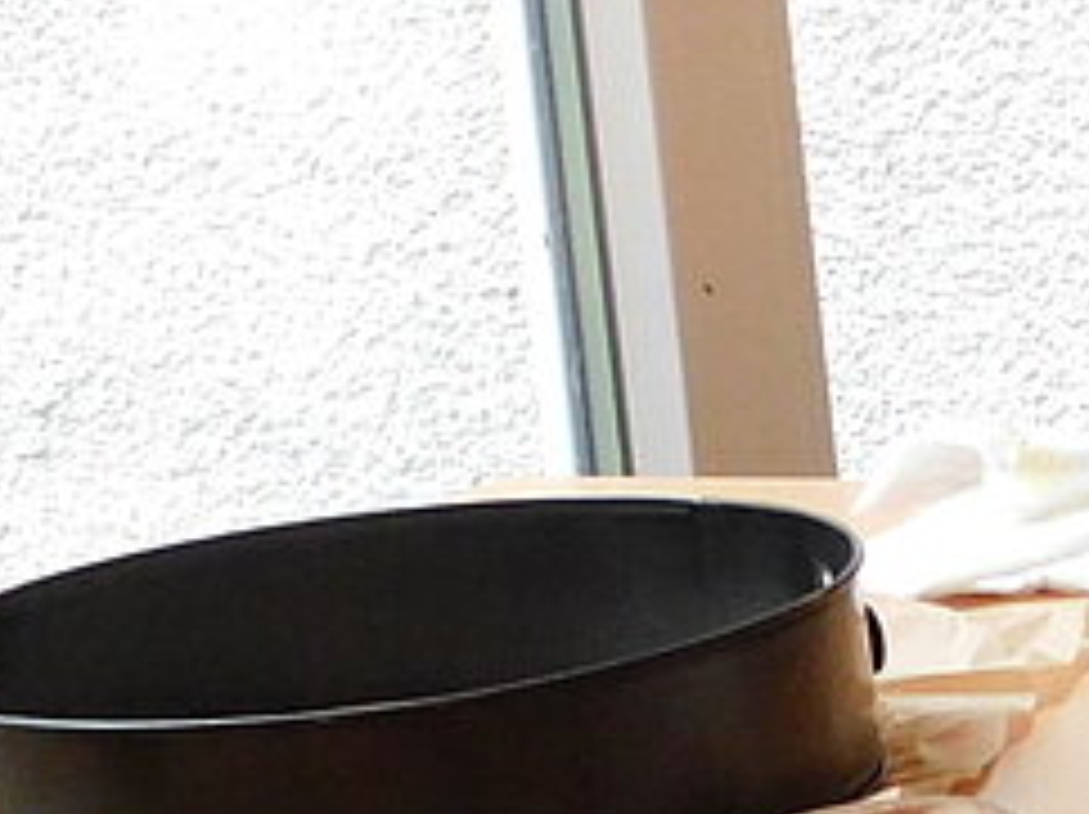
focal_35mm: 293
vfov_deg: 5.0
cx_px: 2668
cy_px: -121
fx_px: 9208
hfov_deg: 6.4
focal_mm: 10.4
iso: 400
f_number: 4
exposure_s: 1/25
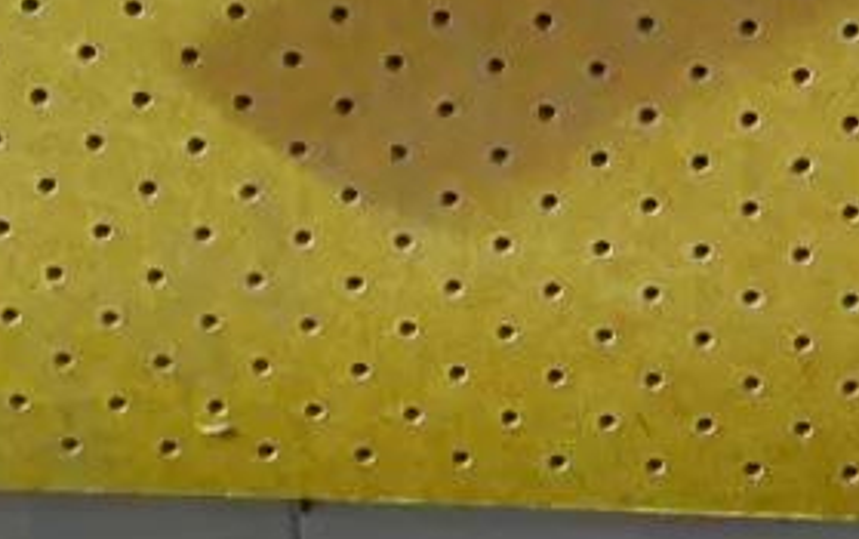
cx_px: 1167
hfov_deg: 11.8
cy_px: -424
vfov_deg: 7.5
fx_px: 4007
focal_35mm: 171
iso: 3200
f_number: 4.8
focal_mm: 22
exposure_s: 1/13
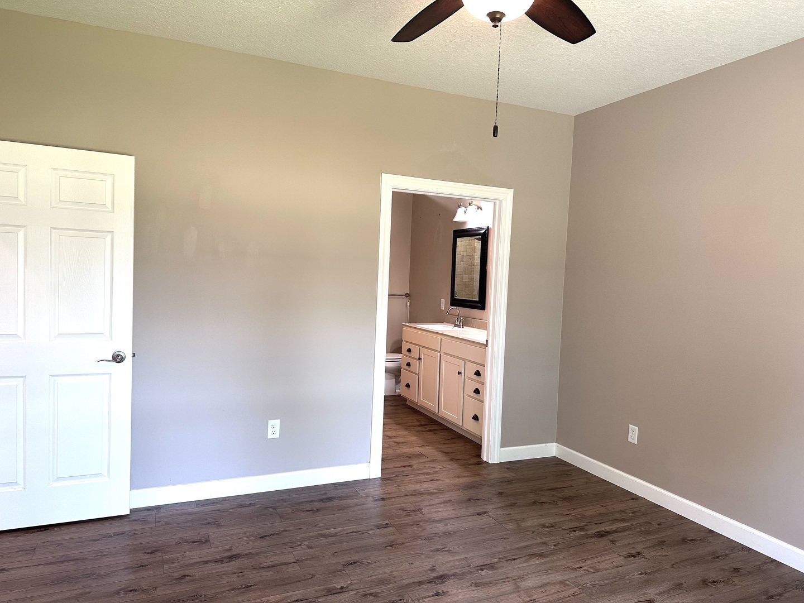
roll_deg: -2.3
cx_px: 402
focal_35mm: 24
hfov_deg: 71.6
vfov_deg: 56.8
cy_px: 302
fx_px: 557
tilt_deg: -2.8
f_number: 1.78
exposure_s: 1/60
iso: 160
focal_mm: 6.86
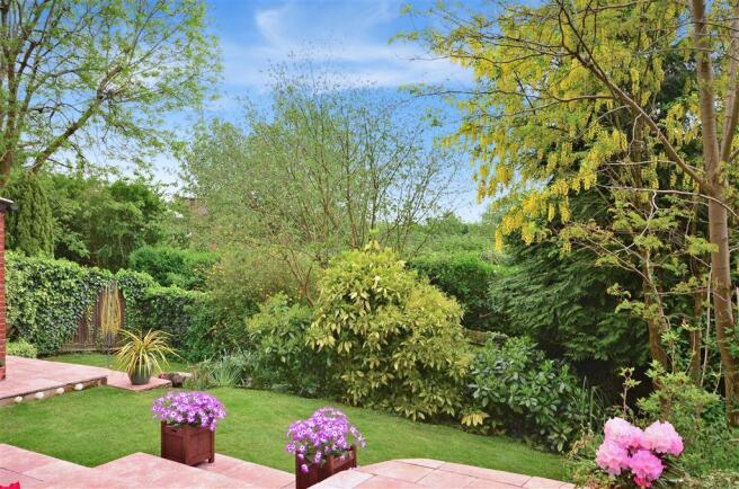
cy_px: 244
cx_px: 370
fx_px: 614
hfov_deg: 62.0
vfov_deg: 43.4
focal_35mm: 30
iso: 200
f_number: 9
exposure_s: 1/25
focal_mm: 20
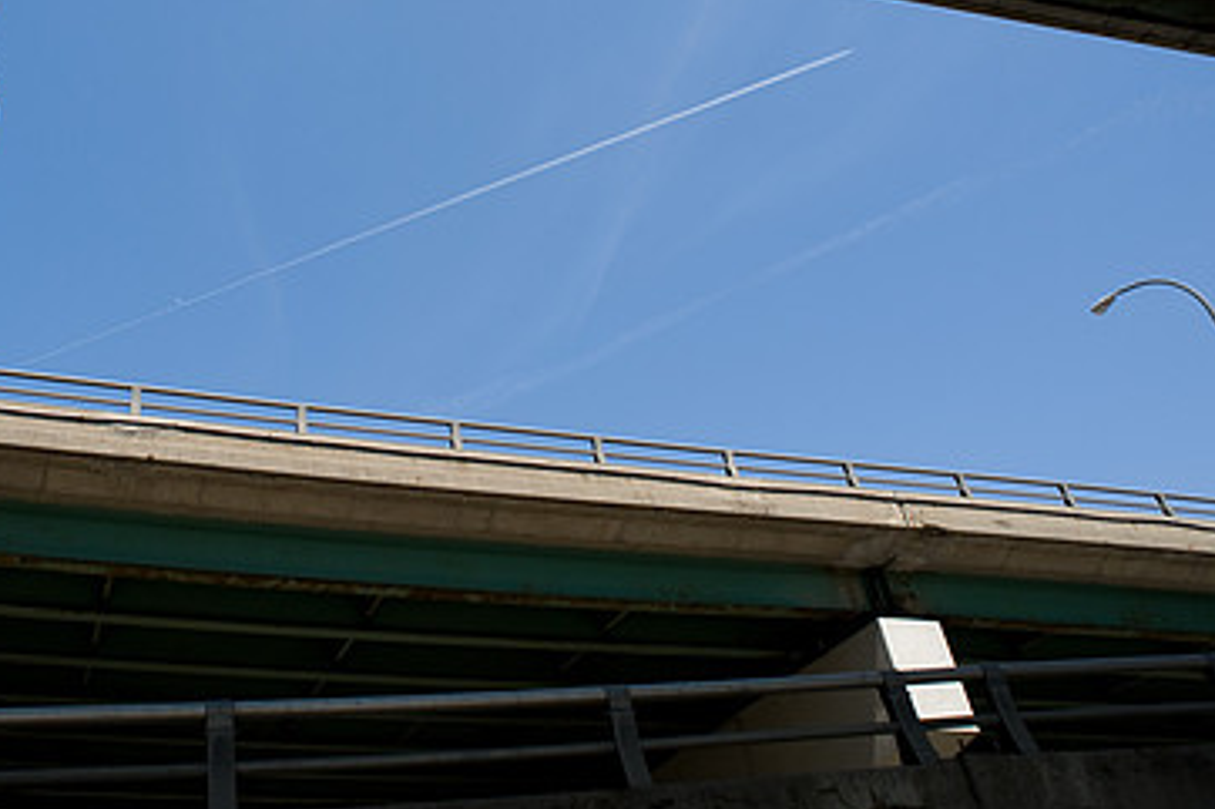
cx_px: 389
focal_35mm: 32
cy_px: 211
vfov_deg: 40.0
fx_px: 1079
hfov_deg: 57.2
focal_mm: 20
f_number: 5.6
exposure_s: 1/2000
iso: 200
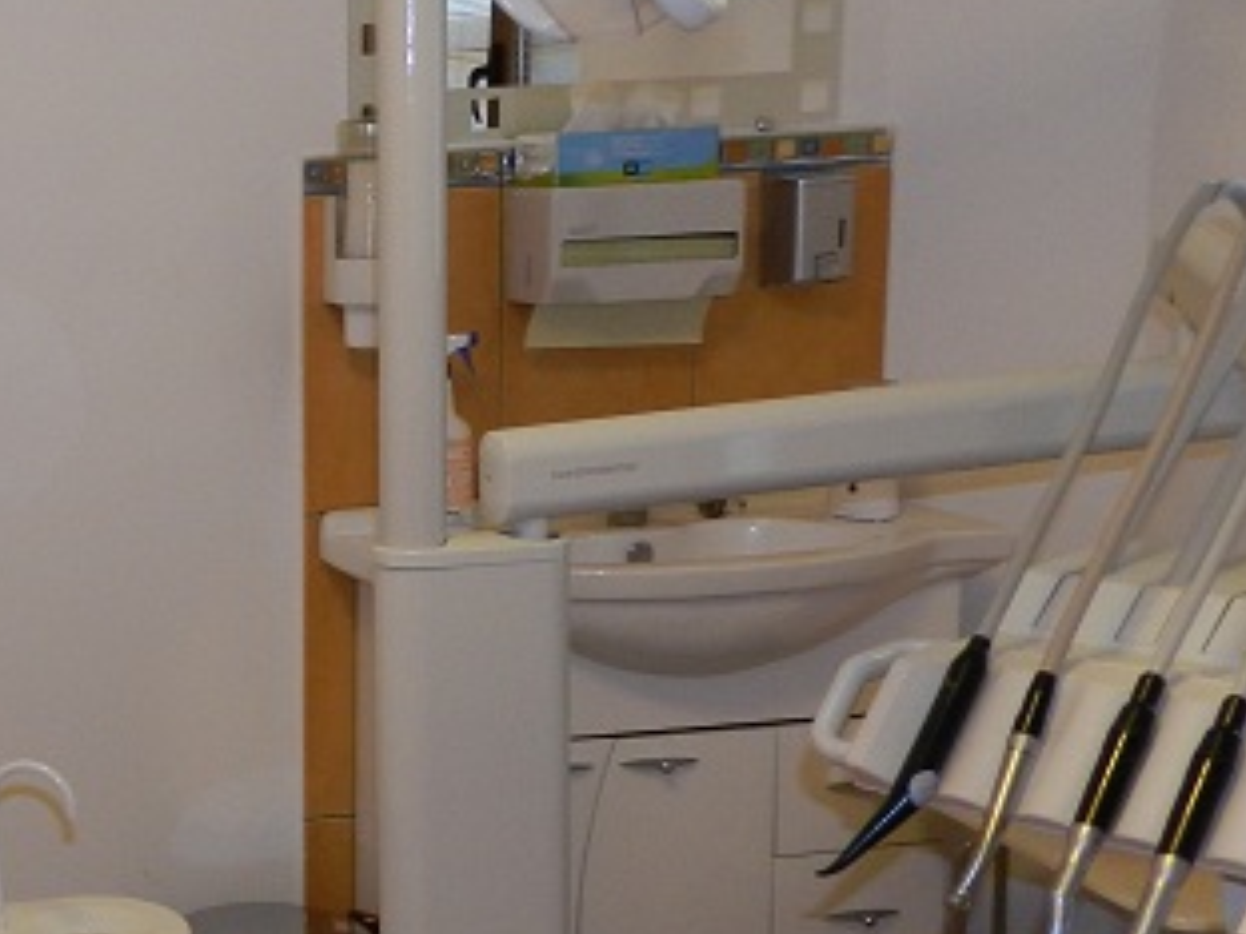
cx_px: -272
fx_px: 2124
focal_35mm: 59
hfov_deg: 28.3
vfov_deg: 24.8
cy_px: 507
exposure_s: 1/30
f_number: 3.4
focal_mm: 4
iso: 180
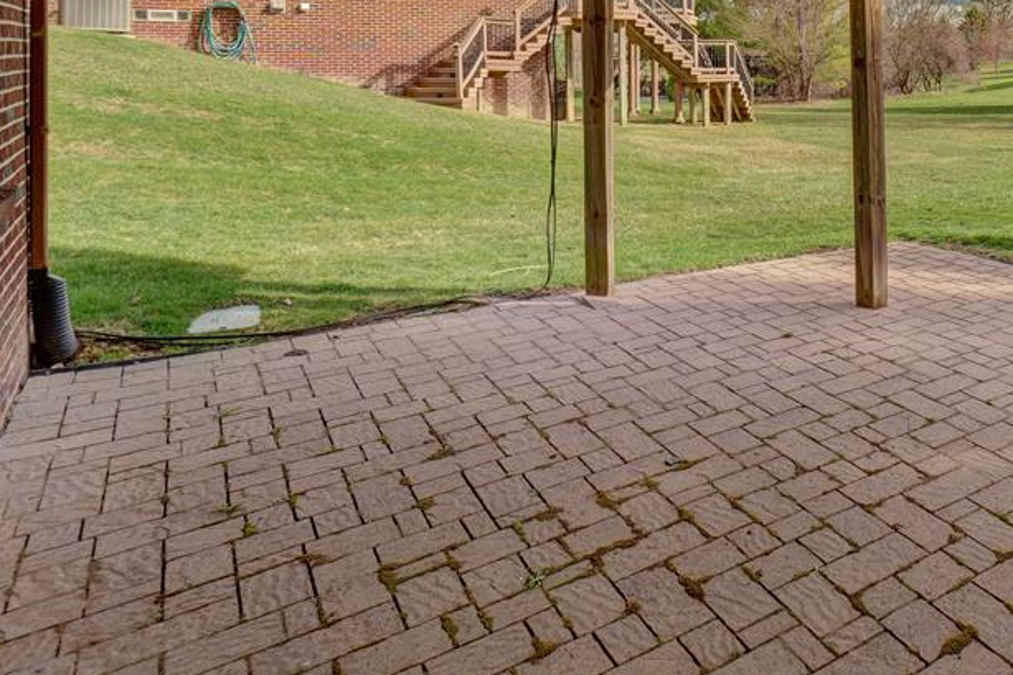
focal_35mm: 25
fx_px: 703
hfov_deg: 65.8
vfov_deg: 48.8
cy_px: 150
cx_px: 794
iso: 100
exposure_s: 1/90
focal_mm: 10
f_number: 8
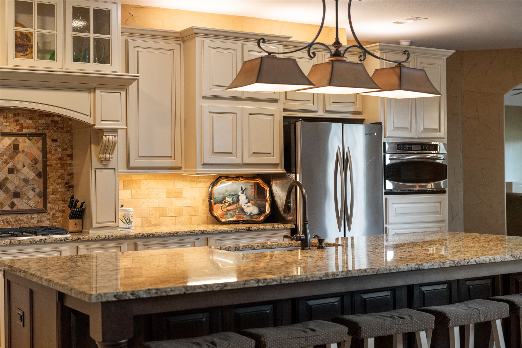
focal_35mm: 50
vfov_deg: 27.0
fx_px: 725
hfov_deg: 39.6
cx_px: 261
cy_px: 174
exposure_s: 1/200
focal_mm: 50
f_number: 3.5
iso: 1600
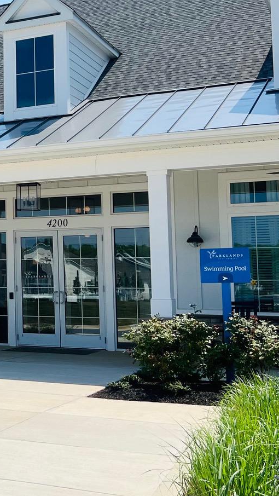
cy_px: 219
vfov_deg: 32.8
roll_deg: +0.1
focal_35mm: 64
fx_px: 841
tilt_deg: +7.3
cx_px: -163
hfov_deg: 16.8
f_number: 1.5
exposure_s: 1/6993
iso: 50
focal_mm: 5.7
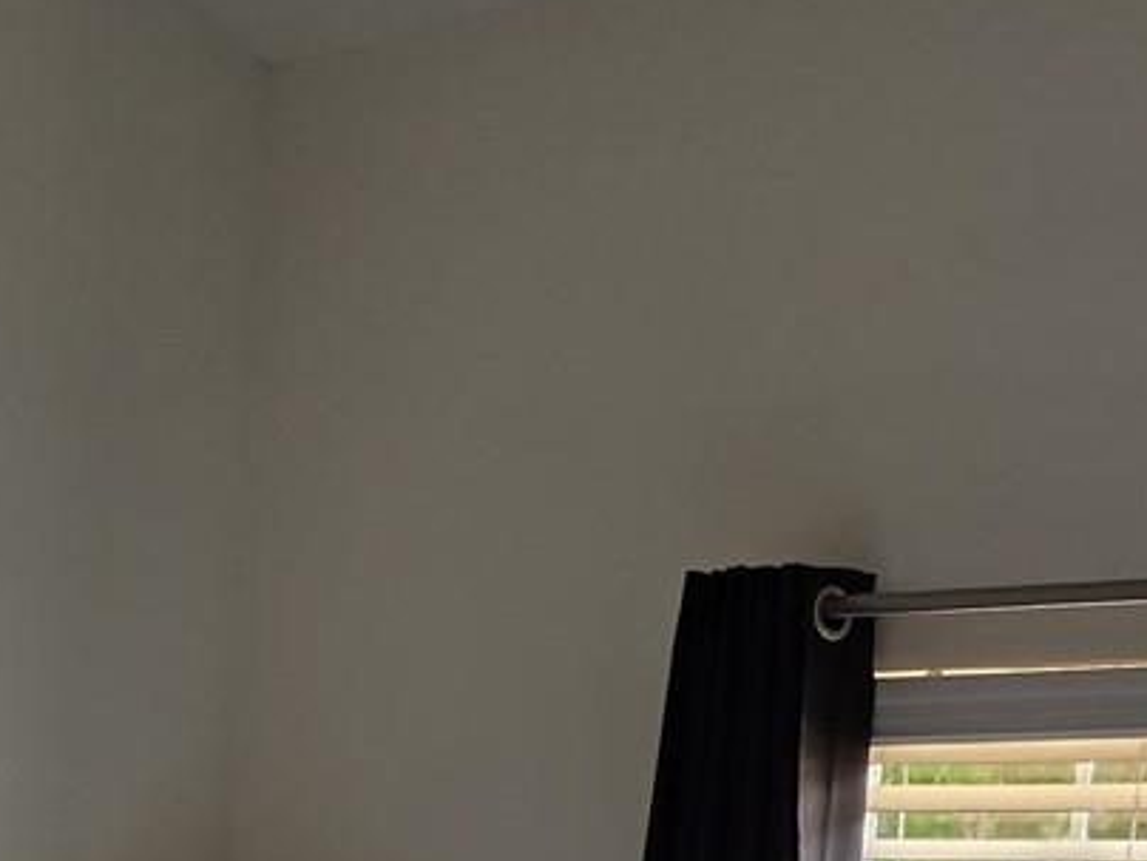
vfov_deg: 14.7
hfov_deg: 20.5
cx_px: -136
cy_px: 1418
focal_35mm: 91
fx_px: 3015
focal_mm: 6.25
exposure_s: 1/180
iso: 125
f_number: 1.7
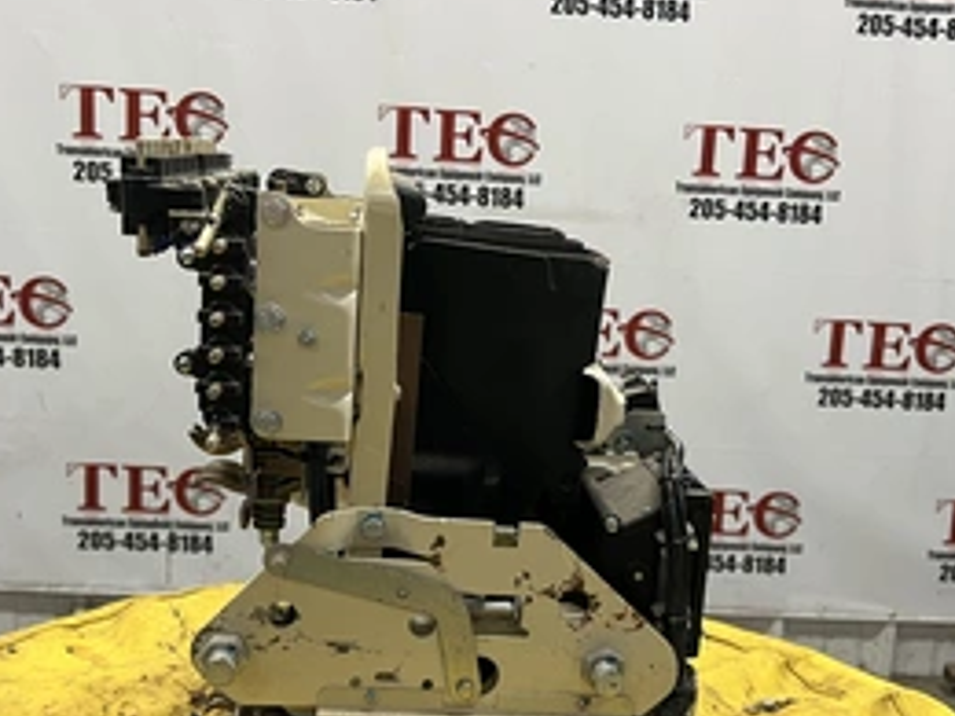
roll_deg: -3.2
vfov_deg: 35.8
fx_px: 1104
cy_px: 433
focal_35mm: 40
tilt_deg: -10.6
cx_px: 507
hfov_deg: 46.8
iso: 125
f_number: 1.5
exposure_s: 1/60
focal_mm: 5.7
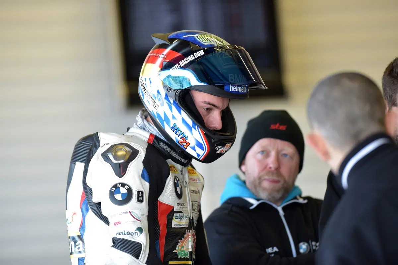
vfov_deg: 4.6
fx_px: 3318
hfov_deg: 6.9
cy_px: 132
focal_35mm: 300
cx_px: 199
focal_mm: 300
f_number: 4.5
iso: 2000
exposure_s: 1/500
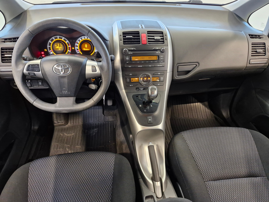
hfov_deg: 73.9
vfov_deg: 58.9
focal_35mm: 23
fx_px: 179
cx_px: 134
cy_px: 101
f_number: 1.8
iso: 500
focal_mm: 5.54
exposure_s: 1/50
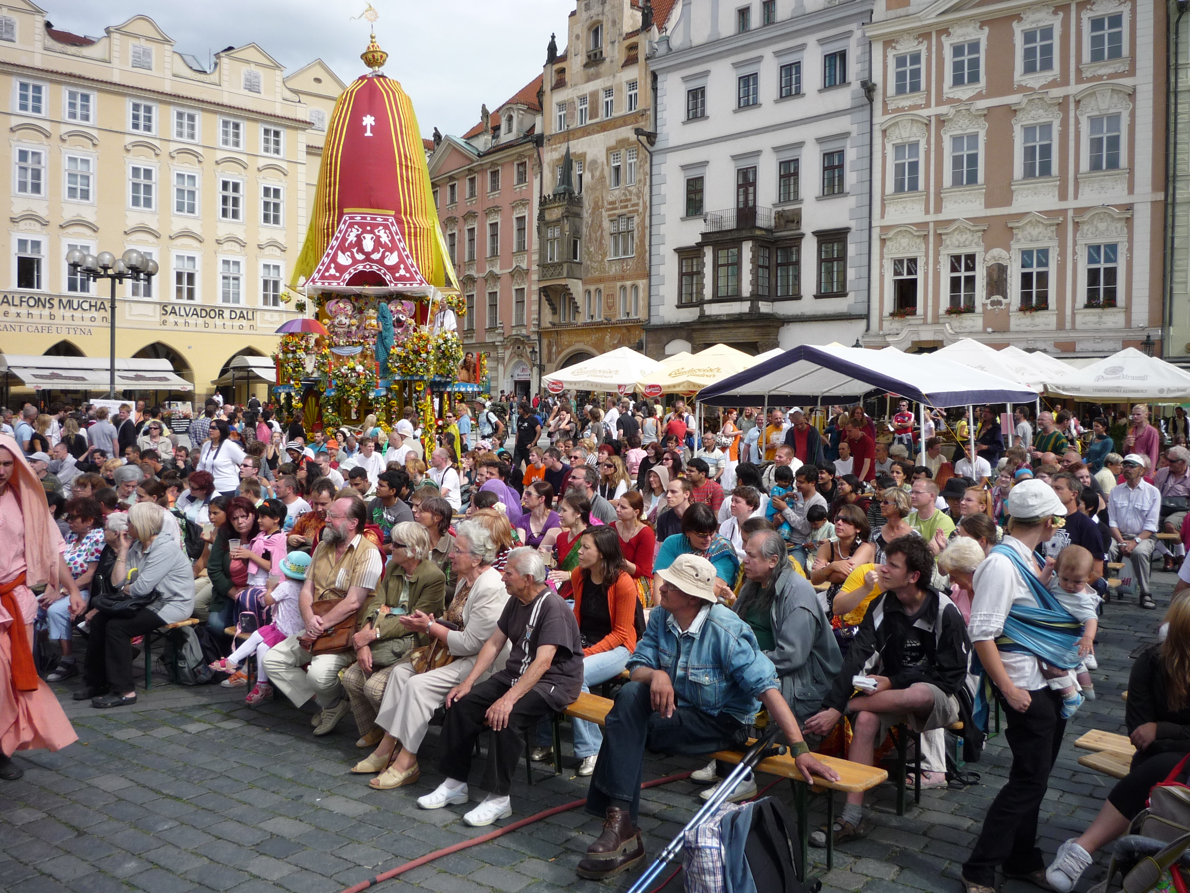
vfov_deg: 44.2
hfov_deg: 56.8
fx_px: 1100
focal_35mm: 32
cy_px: 446
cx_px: 595
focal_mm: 5.2
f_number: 4.5
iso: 100
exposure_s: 1/500
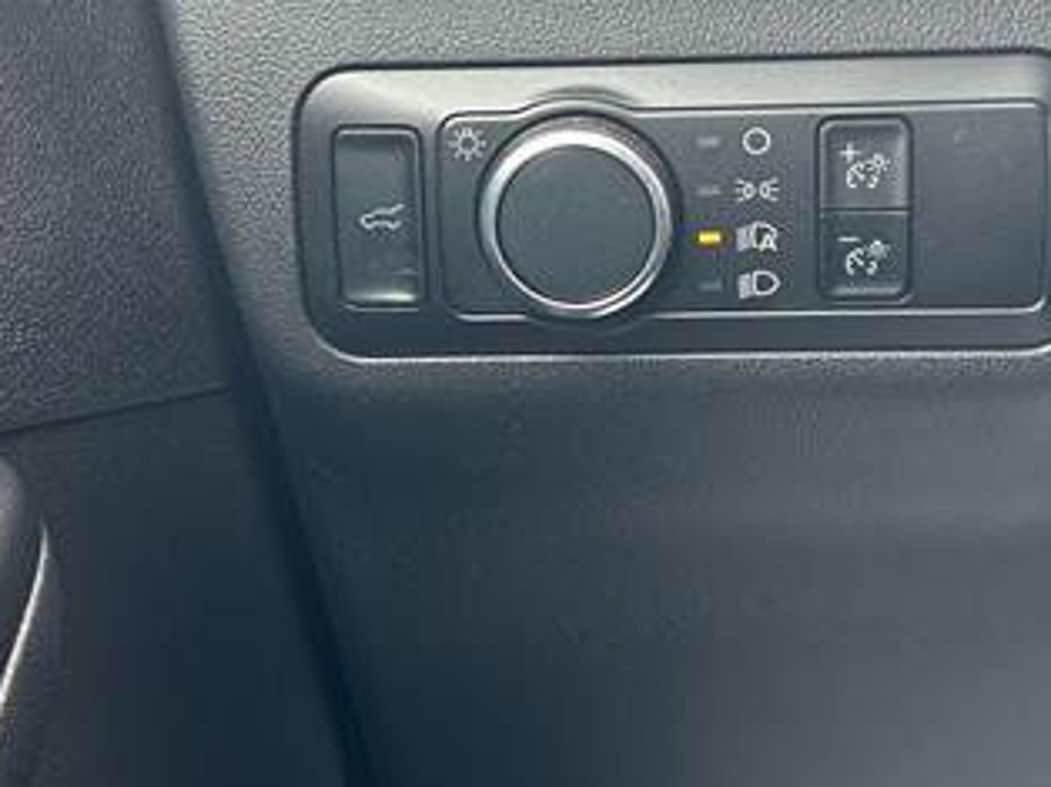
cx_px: 606
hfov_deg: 36.1
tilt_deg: -7.7
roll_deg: -0.3
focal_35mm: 53
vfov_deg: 27.2
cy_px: 214
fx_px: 1608
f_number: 1.5
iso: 125
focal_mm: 5.7
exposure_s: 1/121
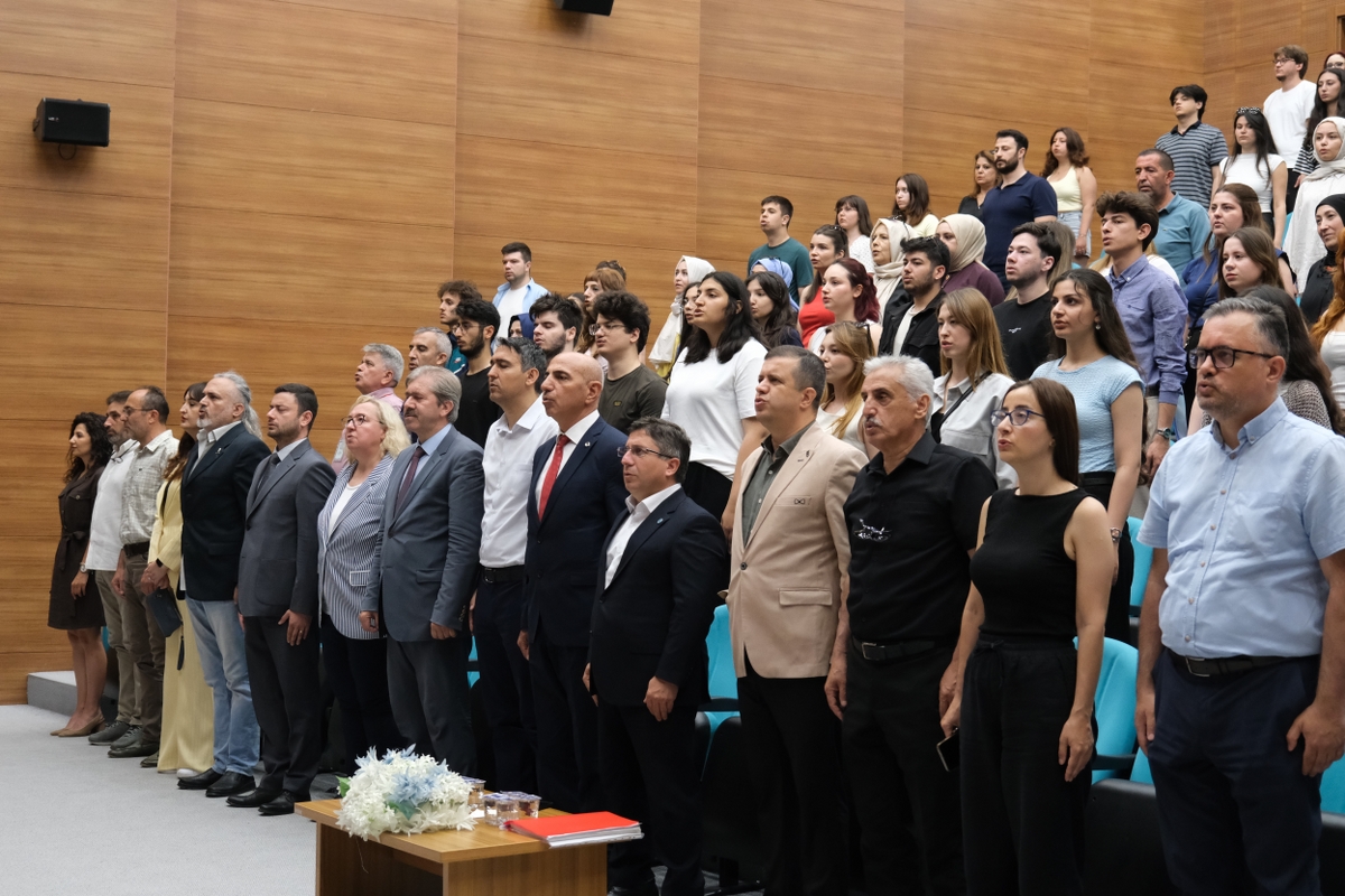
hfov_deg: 40.3
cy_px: 448
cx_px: 672
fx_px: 1831
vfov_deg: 27.5
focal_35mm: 49
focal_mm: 32.5
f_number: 4
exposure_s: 1/52
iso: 3200
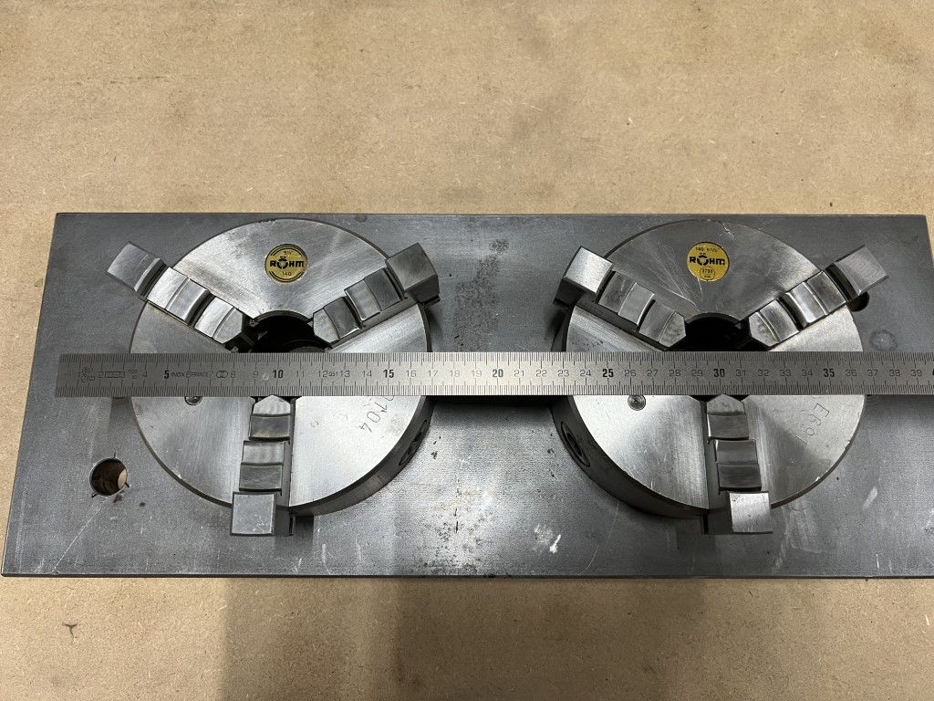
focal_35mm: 26
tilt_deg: -75.7
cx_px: 467
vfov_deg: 53.1
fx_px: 702
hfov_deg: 67.3
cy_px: 350
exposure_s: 1/50
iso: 80
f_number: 1.5
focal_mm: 5.7
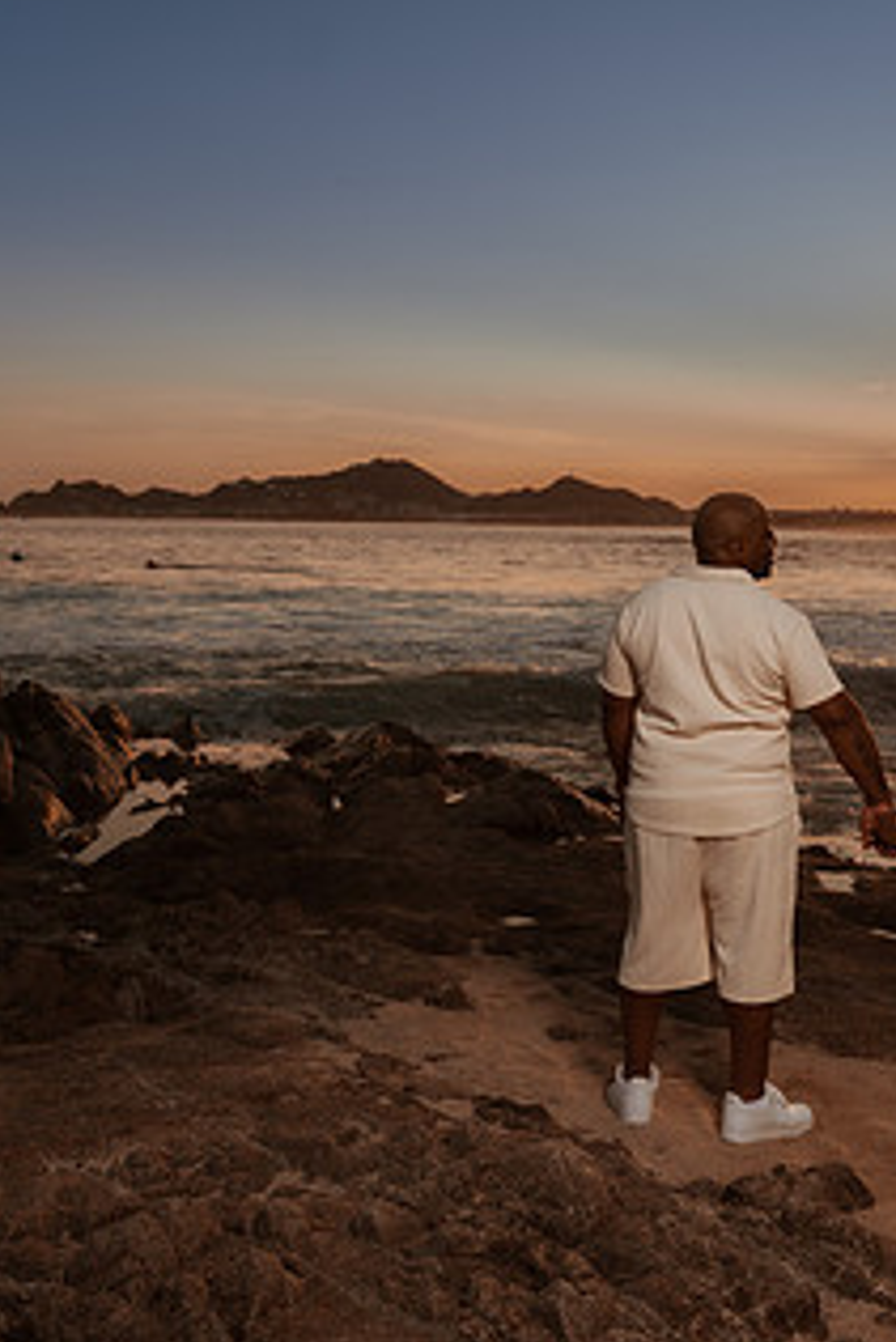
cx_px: 480
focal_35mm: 44
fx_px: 1641
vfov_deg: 44.4
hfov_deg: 30.5
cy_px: 571
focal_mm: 24
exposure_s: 1/400
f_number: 4
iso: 100
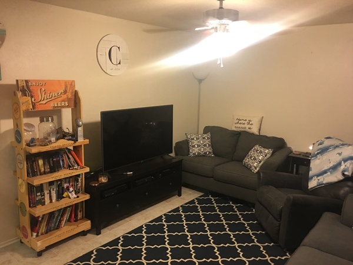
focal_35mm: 29
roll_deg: -0.9
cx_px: 176
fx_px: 296
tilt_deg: -9.9
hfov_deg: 61.7
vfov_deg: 48.2
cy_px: 132
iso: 64
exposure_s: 1/4
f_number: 2.2
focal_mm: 4.15
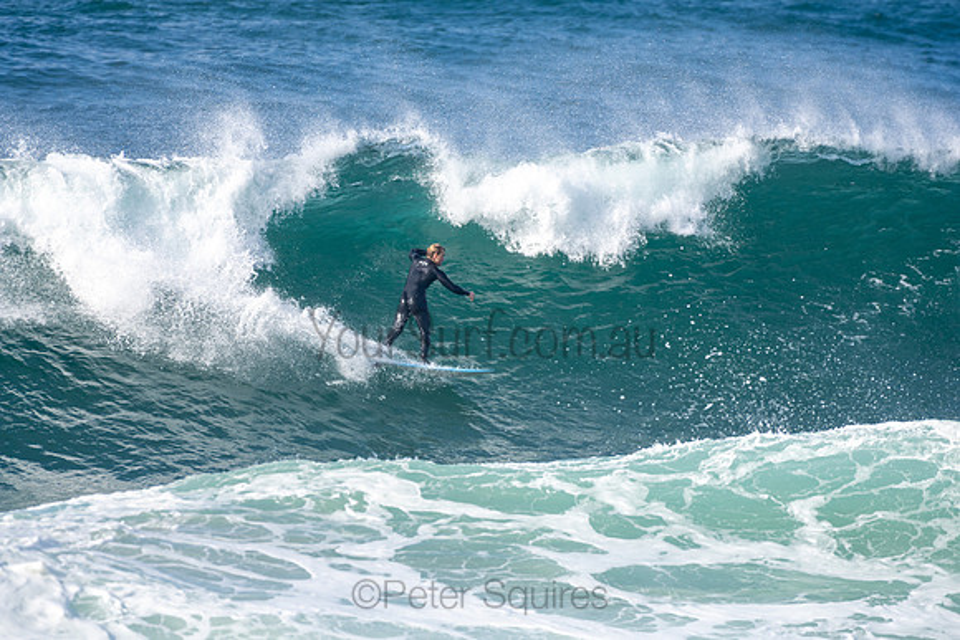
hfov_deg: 2.7
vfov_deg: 1.8
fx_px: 20004
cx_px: 480
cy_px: 320
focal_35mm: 750
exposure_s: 1/1000
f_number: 5.6
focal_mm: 500
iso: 220
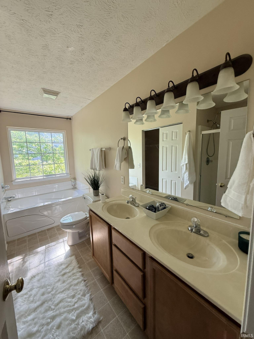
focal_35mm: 14
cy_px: 170
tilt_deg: -6.6
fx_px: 137
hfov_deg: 85.7
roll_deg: +1.4
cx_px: 127
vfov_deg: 102.1
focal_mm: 2.22
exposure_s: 1/99
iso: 125
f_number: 2.2
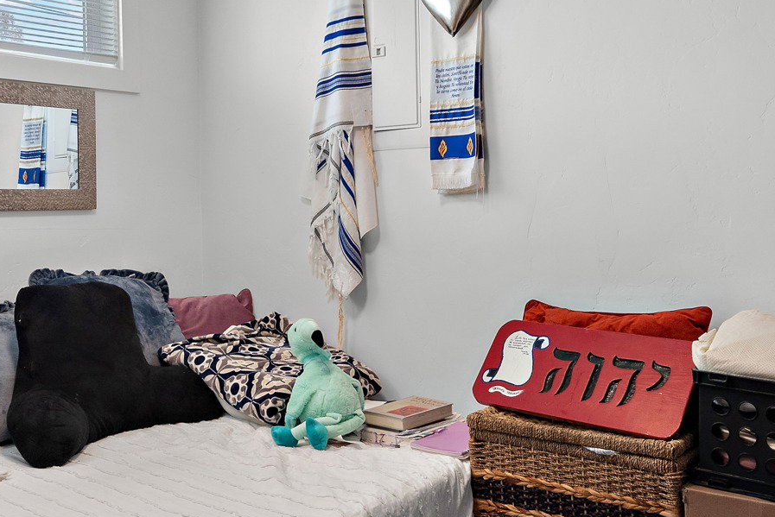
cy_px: 189
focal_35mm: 39
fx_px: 840
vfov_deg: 34.0
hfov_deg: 49.3
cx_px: 327
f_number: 8
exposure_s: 1/6
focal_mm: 14
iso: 500
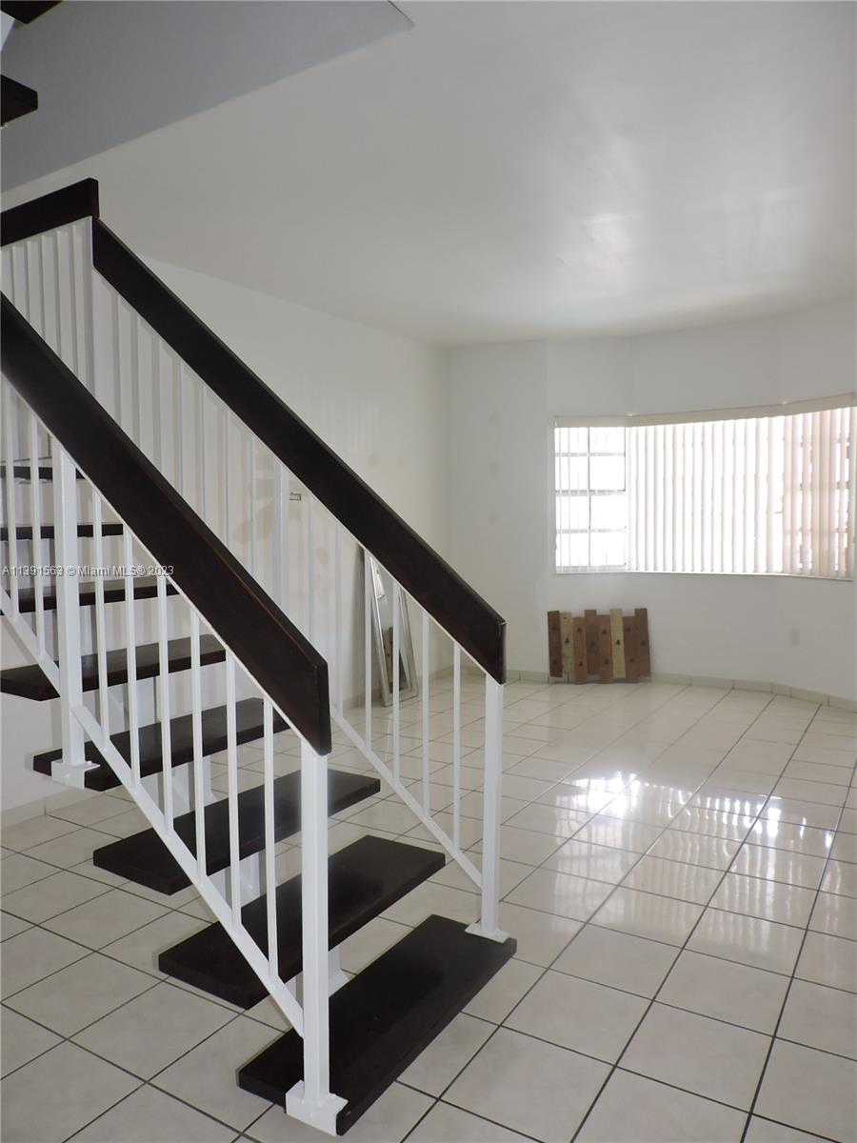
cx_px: 428
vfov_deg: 71.6
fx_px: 792
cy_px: 572
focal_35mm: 24
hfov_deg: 56.8
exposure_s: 1/40
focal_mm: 4.3
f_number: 3
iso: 280
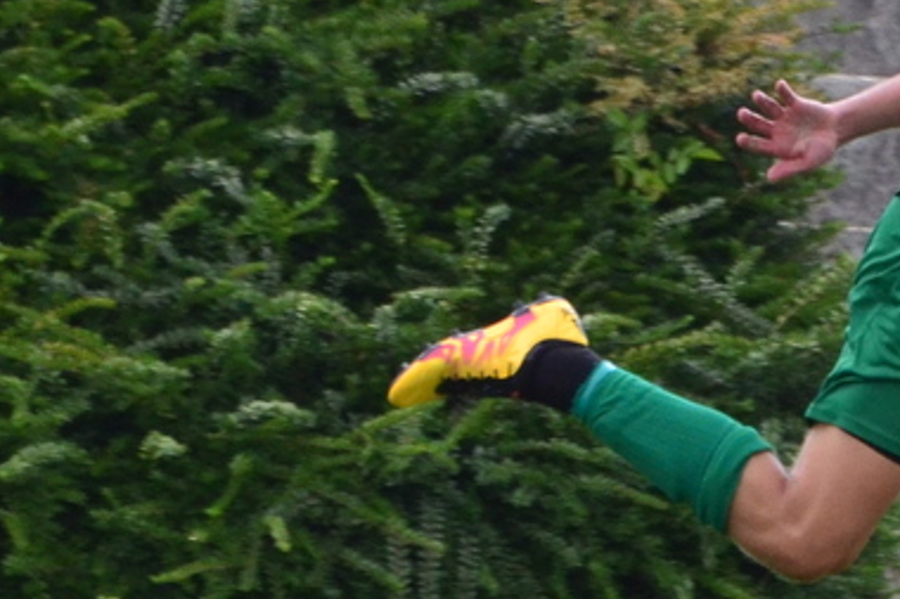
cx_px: 1168
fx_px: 35508
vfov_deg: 1.0
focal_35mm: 1421
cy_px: 334
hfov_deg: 1.5
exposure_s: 1/640
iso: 800
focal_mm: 300
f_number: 6.3
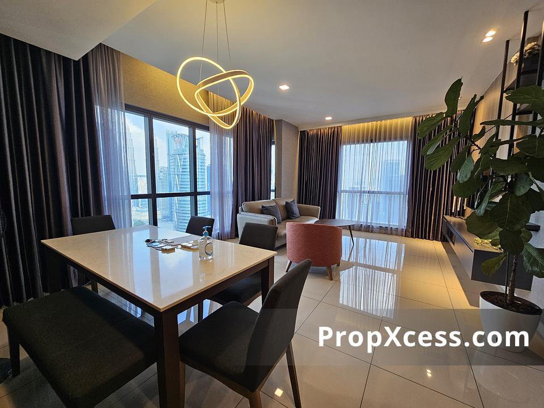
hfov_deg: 106.2
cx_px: 272
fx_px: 204
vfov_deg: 89.9
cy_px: 204
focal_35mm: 13
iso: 64
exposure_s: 1/50
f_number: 2.2
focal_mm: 2.2
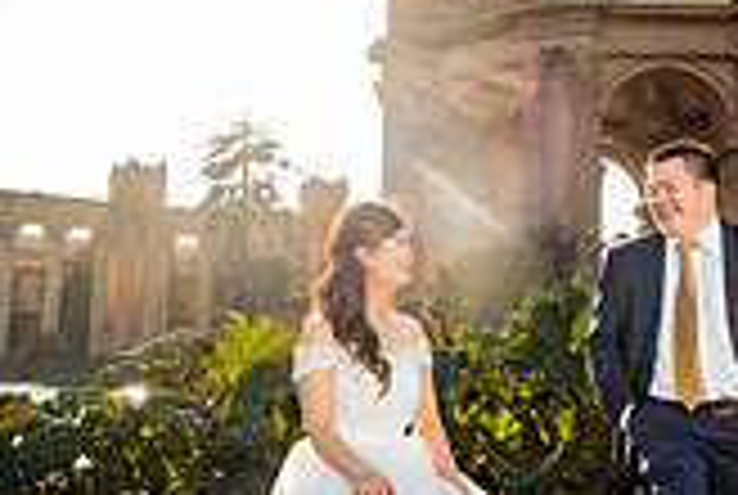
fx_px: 1088
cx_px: 477
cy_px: 160
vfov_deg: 25.5
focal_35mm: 53
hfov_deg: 37.1
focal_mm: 10
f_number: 8
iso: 160
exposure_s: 1/125
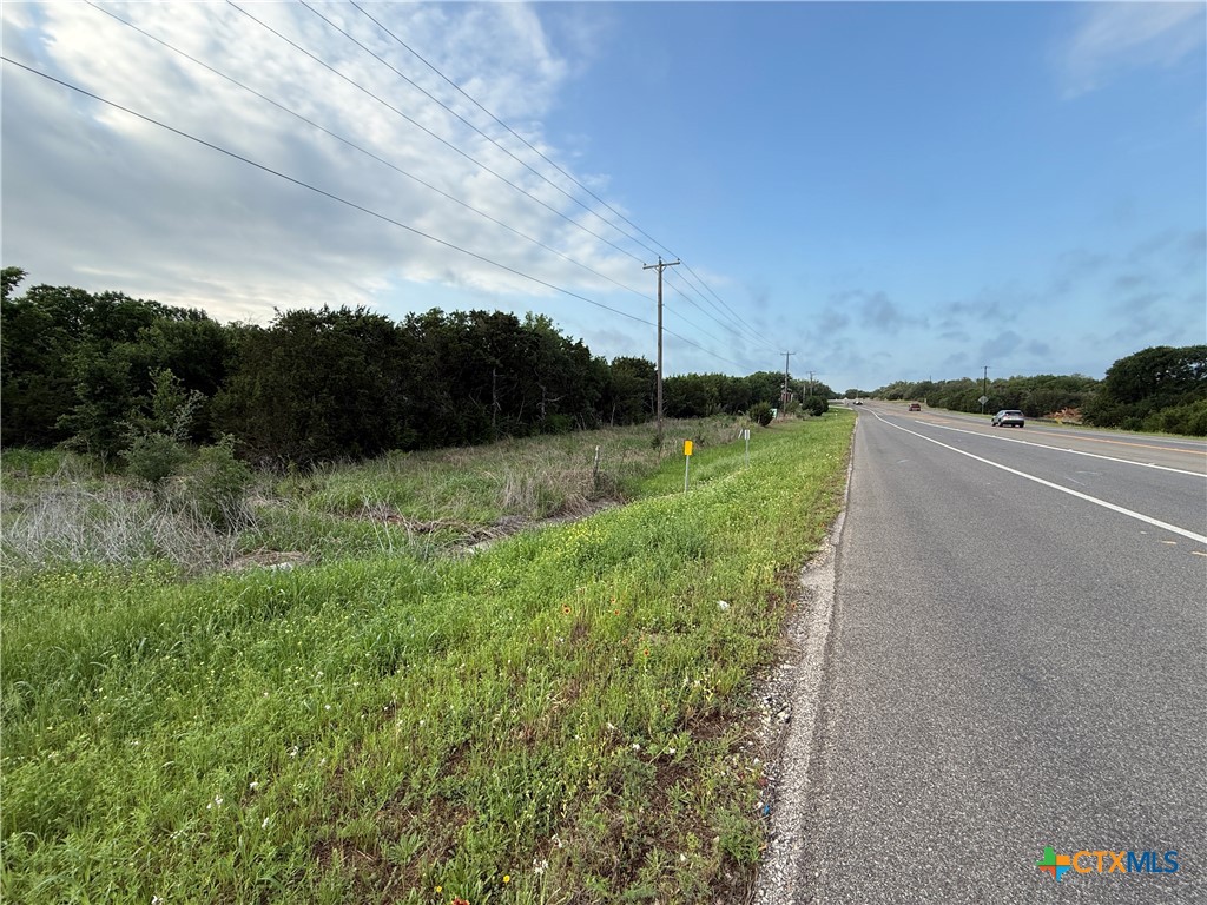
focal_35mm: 14
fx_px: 488
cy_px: 452
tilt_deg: -5.1
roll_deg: +0.2
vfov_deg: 85.7
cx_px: 604
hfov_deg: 102.1
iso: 50
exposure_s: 1/607
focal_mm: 2.22
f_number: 2.2
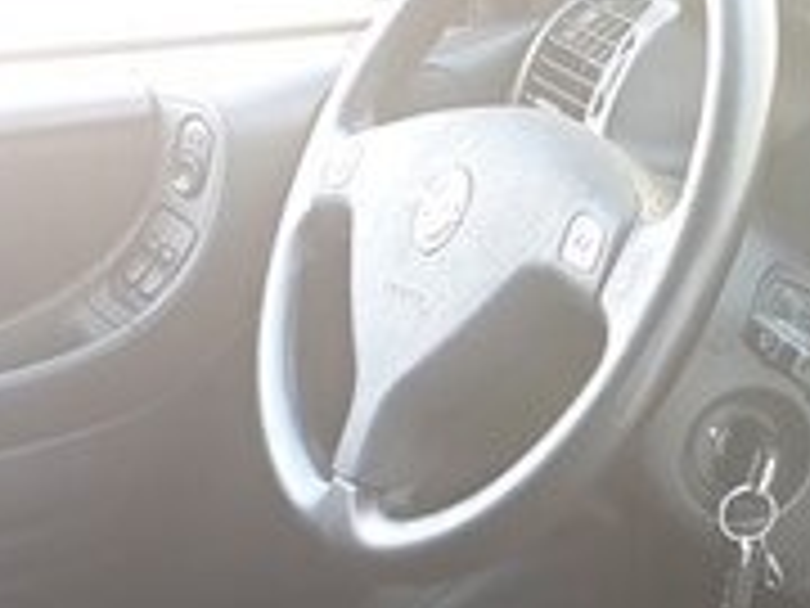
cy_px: 894
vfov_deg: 14.1
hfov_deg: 19.3
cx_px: 783
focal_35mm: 99
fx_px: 2317
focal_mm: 3.6
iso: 40
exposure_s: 1/50
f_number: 1.9
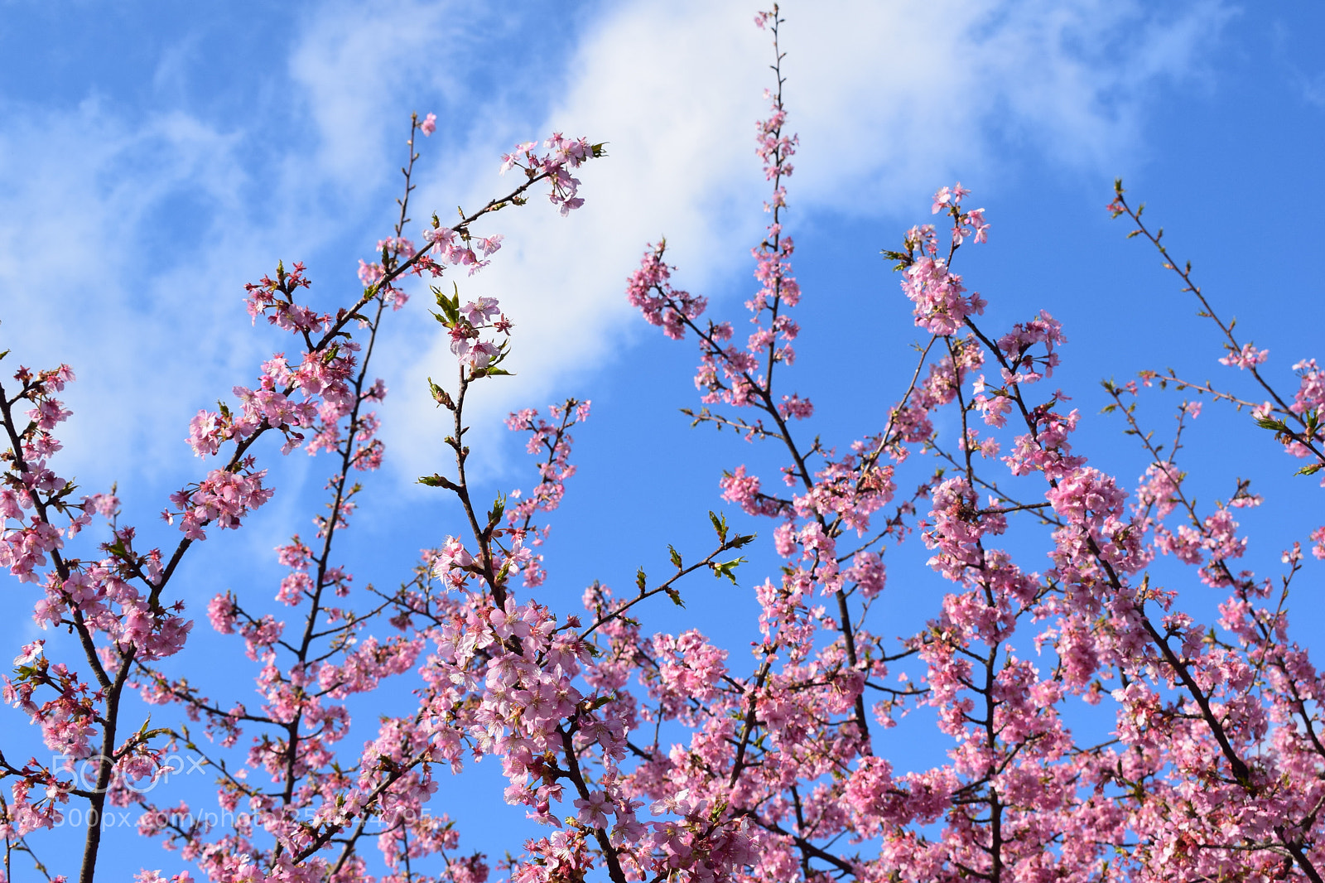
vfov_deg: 25.0
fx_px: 1987
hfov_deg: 36.9
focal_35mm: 54
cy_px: 442
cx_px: 662
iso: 360
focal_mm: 36
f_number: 11
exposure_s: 1/500
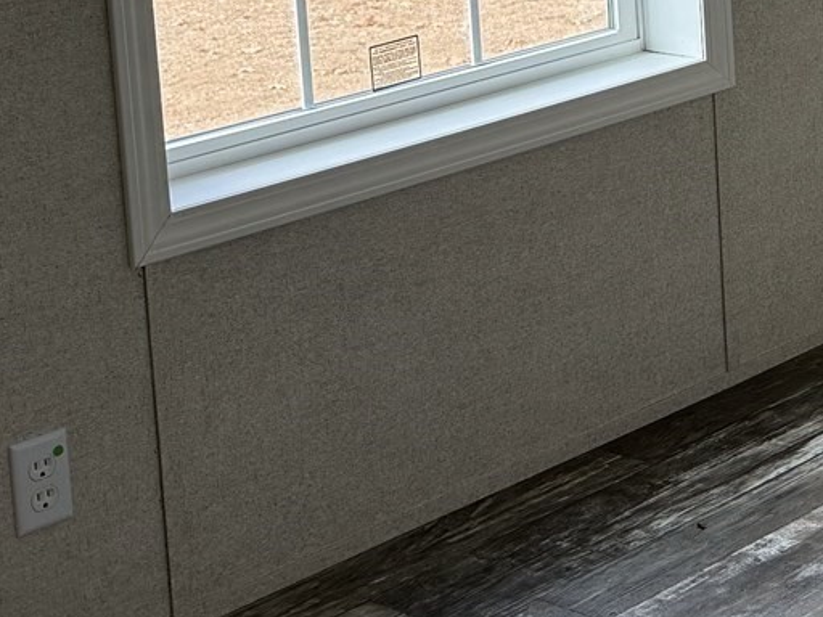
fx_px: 2282
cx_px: 1234
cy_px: -169
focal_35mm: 96
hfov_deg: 18.2
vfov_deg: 14.8
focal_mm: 6.76
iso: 160
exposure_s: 1/121
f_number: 1.78
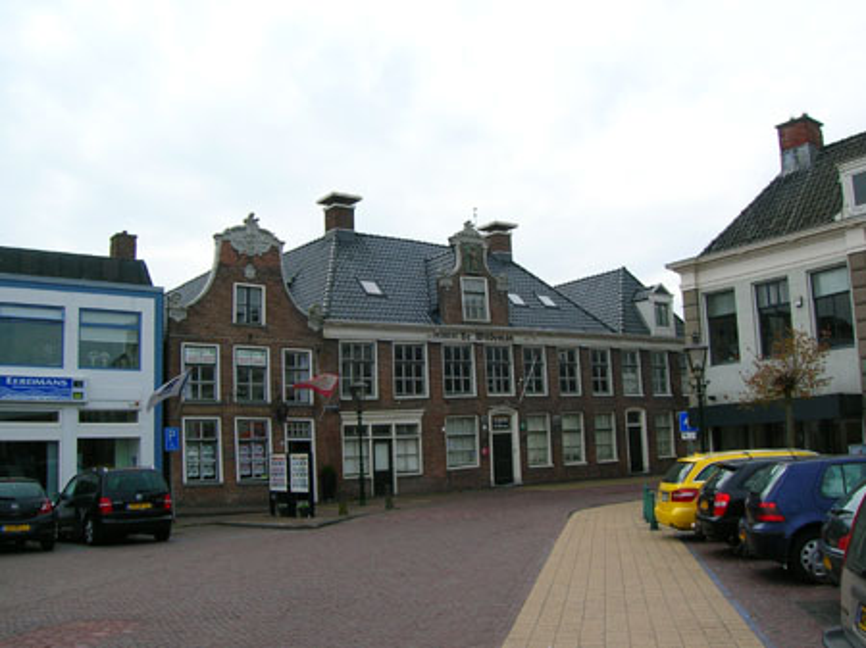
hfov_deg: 54.0
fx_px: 850
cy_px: 324
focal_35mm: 34
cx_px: 433
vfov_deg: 41.8
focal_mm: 5.7
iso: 50
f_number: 4.9
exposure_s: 1/382
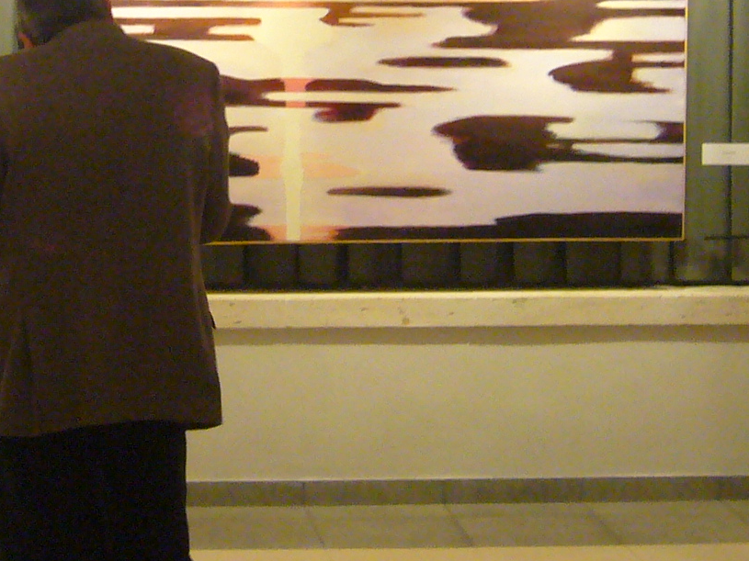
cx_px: 149
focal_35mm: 121
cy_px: -25
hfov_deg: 16.2
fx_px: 2618
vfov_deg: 12.1
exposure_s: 1/8
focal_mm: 5.8
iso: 200
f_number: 2.8
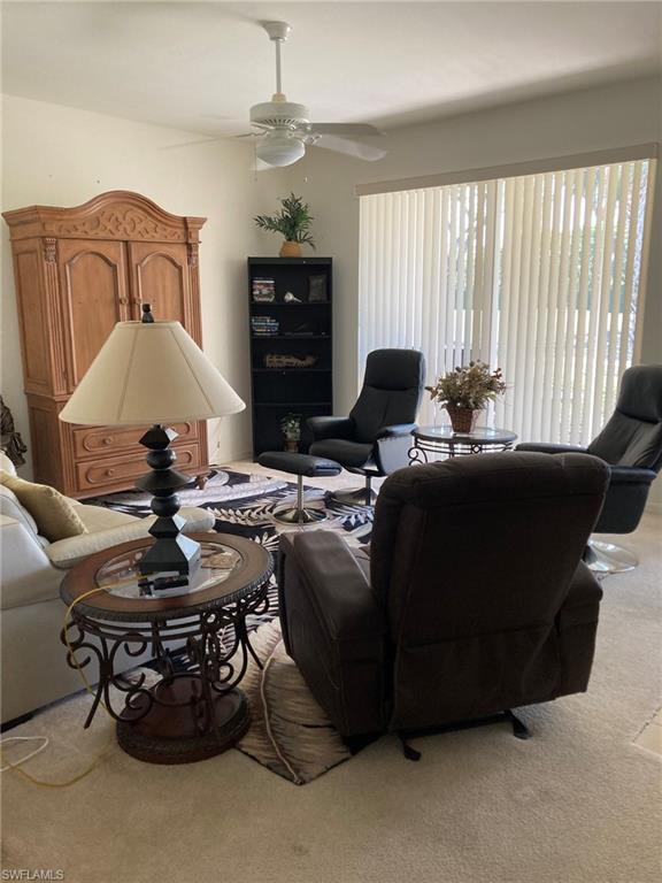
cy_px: 442
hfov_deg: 49.7
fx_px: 714
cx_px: 331
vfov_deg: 63.4
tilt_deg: -9.9
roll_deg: +0.3
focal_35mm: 28
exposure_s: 1/60
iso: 80
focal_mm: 3.99
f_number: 1.8
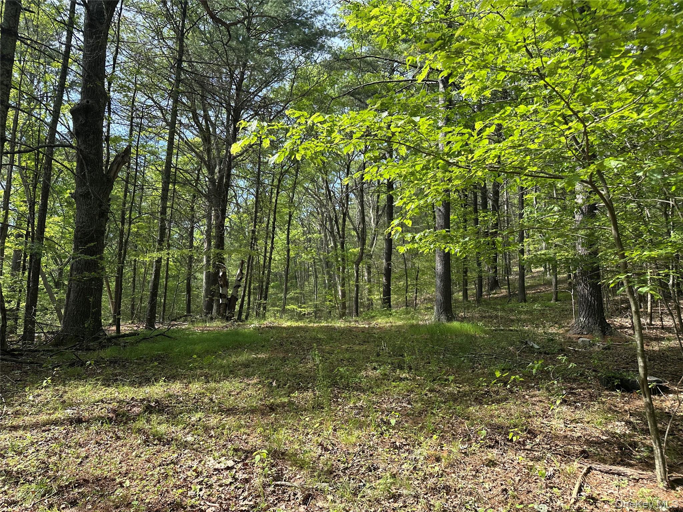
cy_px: 256
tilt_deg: +9.1
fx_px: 474
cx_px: 342
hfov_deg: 71.6
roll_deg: -3.7
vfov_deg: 56.8
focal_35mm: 24
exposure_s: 1/829
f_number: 1.78
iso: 80
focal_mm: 6.86
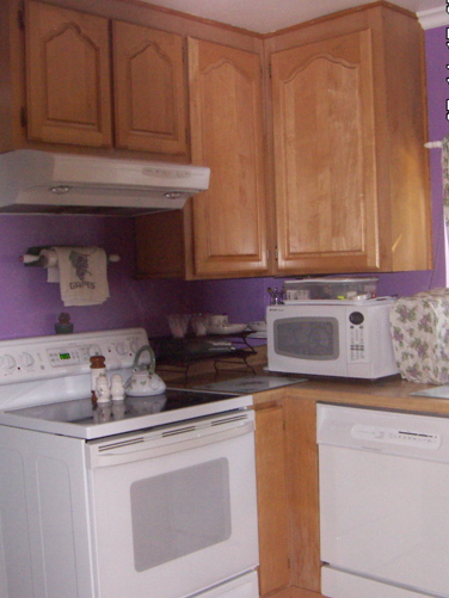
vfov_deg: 41.2
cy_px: 310
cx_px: 232
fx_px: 795
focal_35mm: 46
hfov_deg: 31.5
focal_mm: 4.7
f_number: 2.8
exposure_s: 1/50
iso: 200
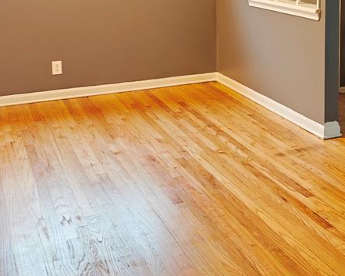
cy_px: 13
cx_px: 286
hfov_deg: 34.6
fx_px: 531
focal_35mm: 52
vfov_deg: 27.8
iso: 1000
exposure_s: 1/60
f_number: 1.6
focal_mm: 6.06
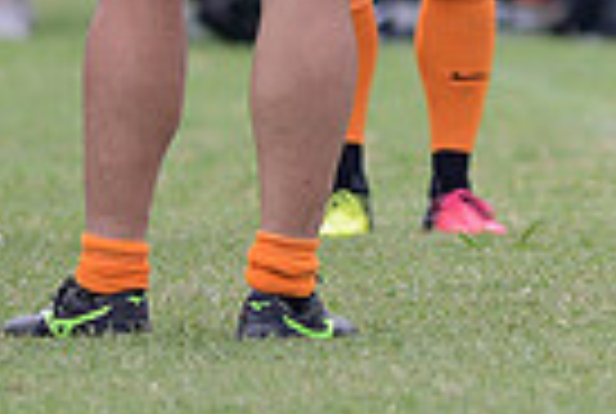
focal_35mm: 1268
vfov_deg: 1.1
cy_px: -353
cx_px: 701
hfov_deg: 1.6
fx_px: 21744
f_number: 2.8
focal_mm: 300
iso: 200
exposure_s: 1/1000
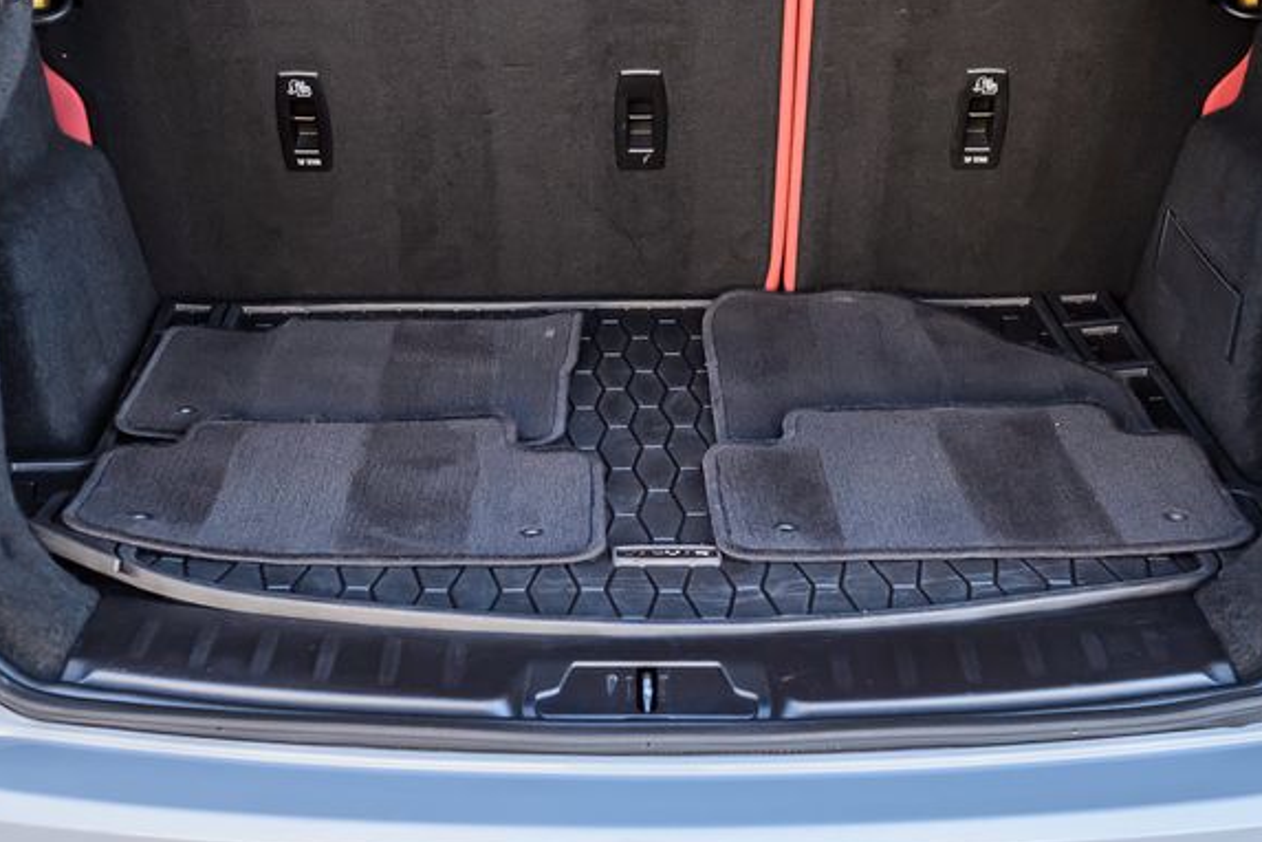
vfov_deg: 20.9
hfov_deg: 30.9
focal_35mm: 65
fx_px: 2278
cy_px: 337
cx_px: 587
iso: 400
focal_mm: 34
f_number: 4
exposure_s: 1/250
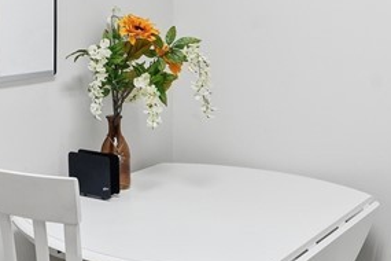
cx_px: -54
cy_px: 17
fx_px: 662
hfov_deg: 29.2
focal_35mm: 61
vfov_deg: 21.7
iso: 400
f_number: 9
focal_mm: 16
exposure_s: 1/30
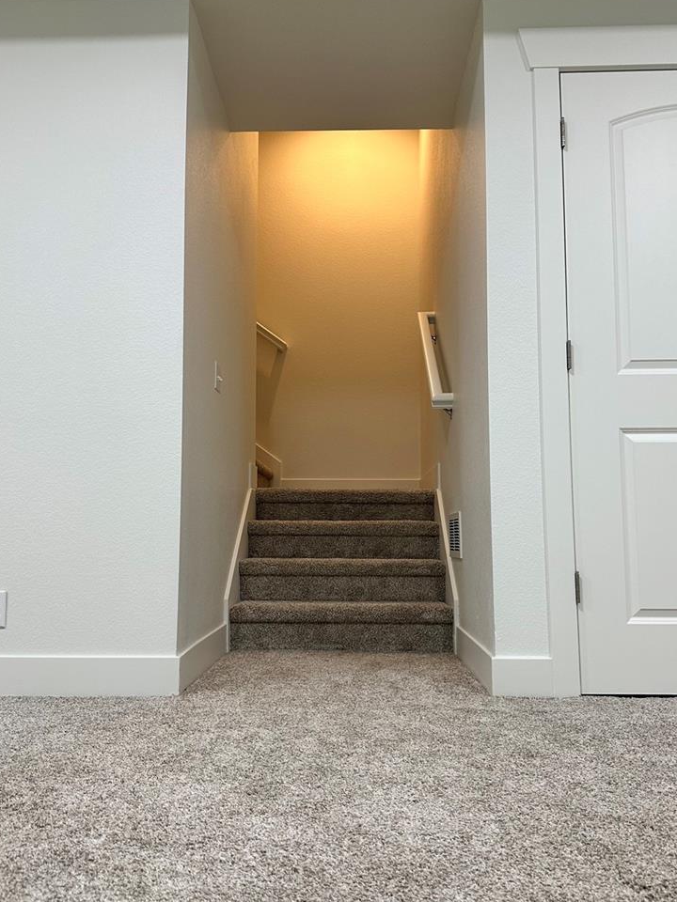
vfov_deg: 60.0
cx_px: 341
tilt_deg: +6.1
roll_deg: +0.0
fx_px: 782
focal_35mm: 30
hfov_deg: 46.8
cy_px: 460
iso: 160
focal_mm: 6.86
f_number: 1.78
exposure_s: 1/120
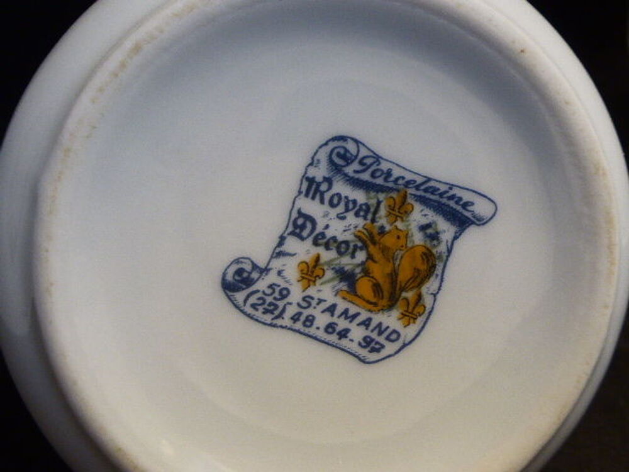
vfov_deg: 27.5
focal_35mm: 53
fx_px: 963
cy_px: 236
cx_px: 314
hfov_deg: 36.2
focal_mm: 9
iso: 400
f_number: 4.4
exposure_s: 1/25
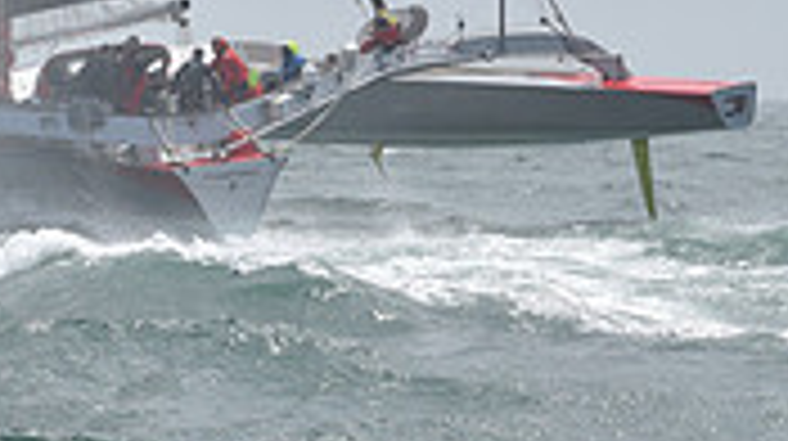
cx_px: 7
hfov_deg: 8.8
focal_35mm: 243
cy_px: -824
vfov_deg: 4.8
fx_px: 5072
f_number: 11
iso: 320
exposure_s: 1/1000
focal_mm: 70
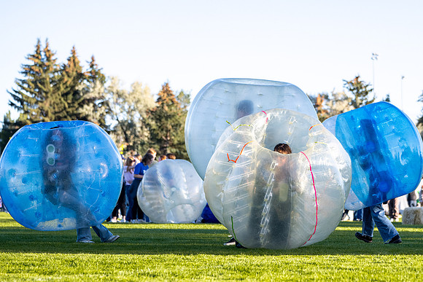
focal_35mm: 121
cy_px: 139
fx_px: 1423
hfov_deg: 16.9
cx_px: 281
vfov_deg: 11.3
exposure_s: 1/2000
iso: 500
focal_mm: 91
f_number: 3.5
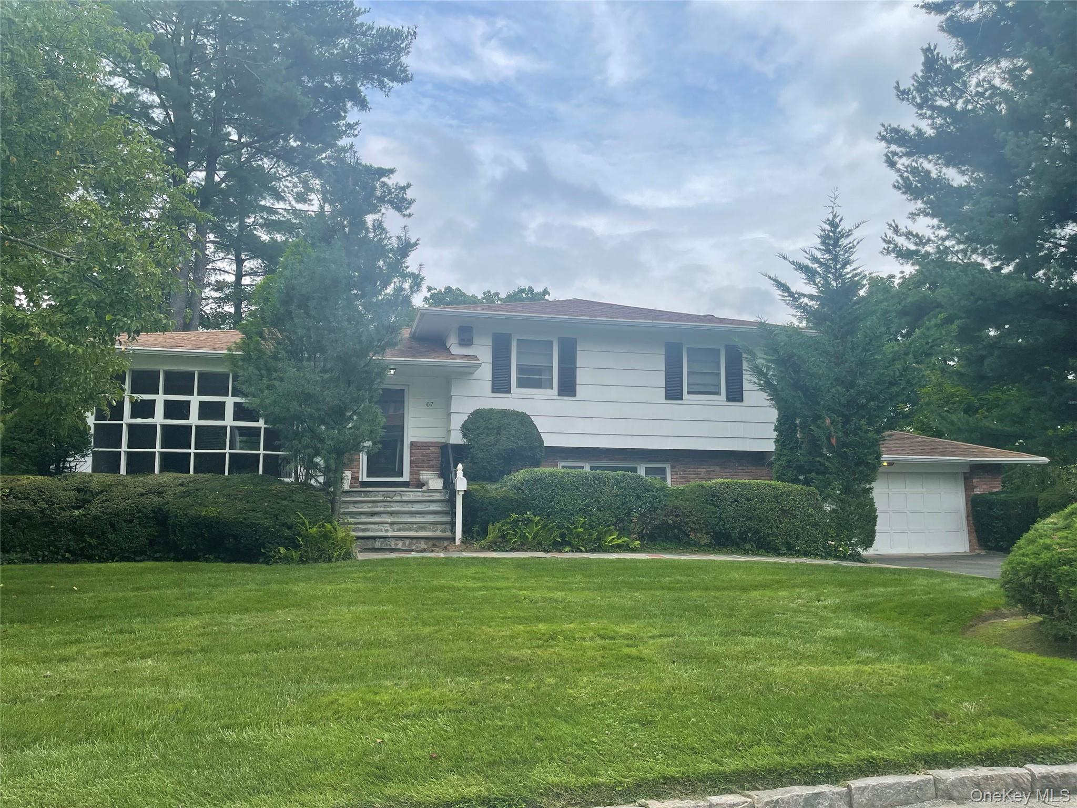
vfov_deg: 54.9
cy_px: 404
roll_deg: -0.7
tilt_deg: +4.1
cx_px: 538
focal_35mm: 25
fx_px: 778
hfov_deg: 69.4
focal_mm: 5.1
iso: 32
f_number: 1.6
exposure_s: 1/3448
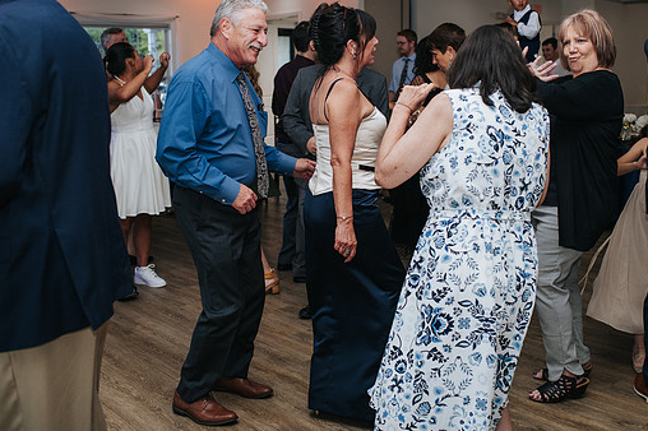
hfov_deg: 48.5
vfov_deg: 33.3
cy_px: 203
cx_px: 337
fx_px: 720
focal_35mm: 40
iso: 800
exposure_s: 1/200
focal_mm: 35
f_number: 3.2
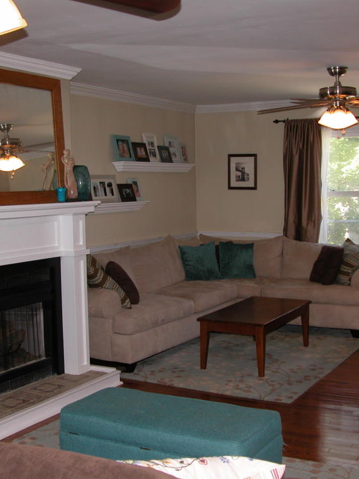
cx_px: 183
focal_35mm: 47
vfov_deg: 40.4
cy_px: 240
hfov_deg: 30.9
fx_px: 650
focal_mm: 8.9
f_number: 2.8
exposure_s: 1/60
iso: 100
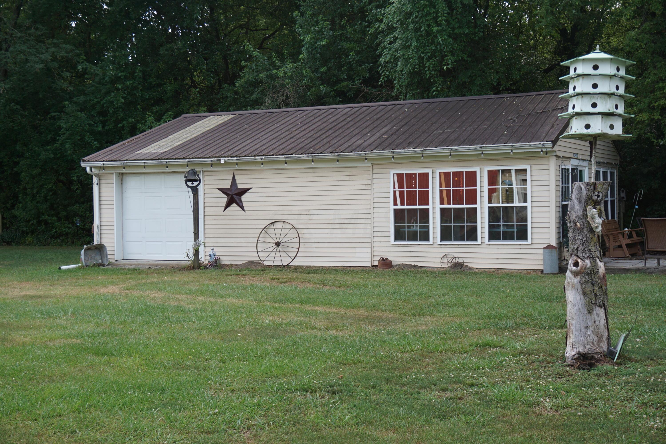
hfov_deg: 42.3
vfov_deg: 28.9
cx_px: 333
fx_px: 860
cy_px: 222
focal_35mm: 46
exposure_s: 1/100
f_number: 5.6
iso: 100
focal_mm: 31
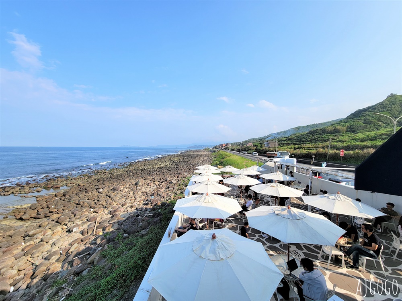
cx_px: 201
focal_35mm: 13
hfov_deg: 106.2
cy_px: 150
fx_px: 151
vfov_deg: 89.9
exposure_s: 1/1584
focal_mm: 2.2
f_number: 2.2
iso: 50
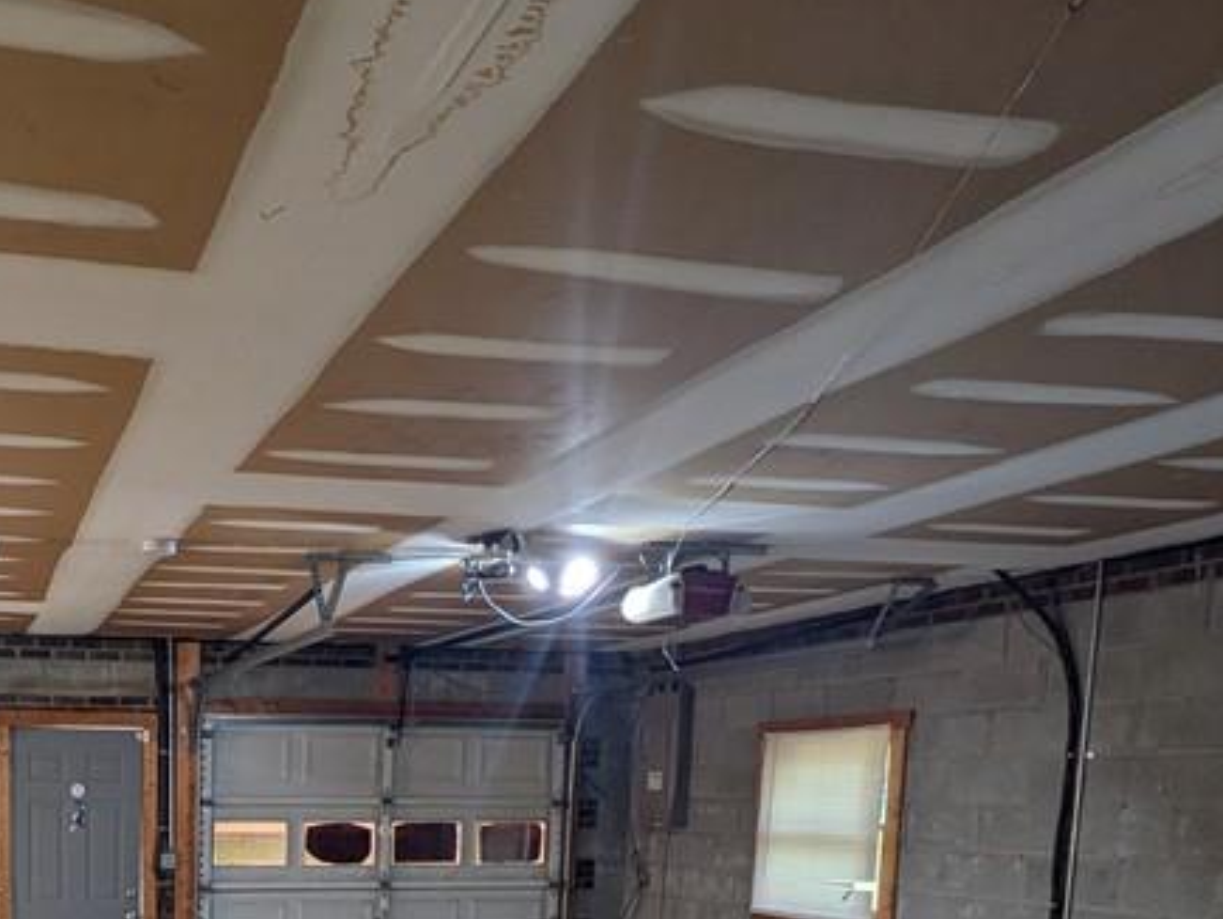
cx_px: 165
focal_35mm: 33
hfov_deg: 50.3
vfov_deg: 38.2
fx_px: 1167
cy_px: 922
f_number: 2.2
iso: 218
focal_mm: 1.83
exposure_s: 1/120
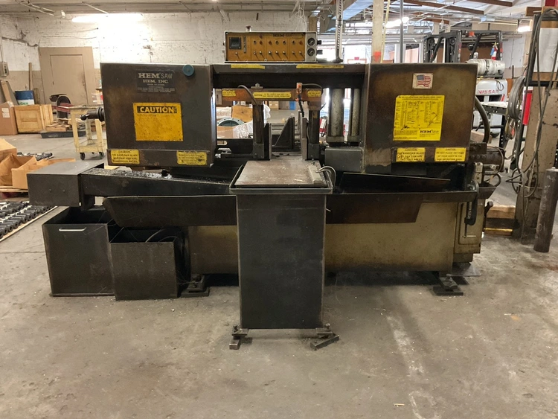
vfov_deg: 48.3
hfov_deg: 61.6
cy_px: 210
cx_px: 279
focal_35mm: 29
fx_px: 468
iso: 500
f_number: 1.8
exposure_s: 1/30
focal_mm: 3
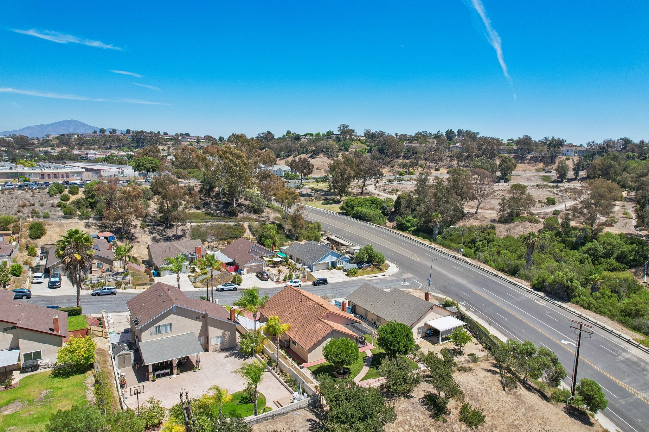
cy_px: 216
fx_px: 397
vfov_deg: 57.2
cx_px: 324
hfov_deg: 78.6
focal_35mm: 22
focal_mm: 8.4
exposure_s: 1/2000
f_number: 2.8
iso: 120
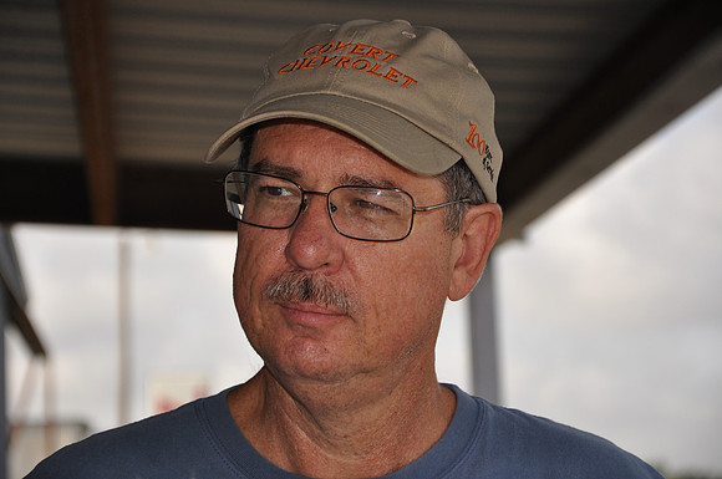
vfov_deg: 10.7
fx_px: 2553
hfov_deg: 16.1
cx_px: 361
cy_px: 240
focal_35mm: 128
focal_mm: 85
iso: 280
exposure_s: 1/200
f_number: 5.6
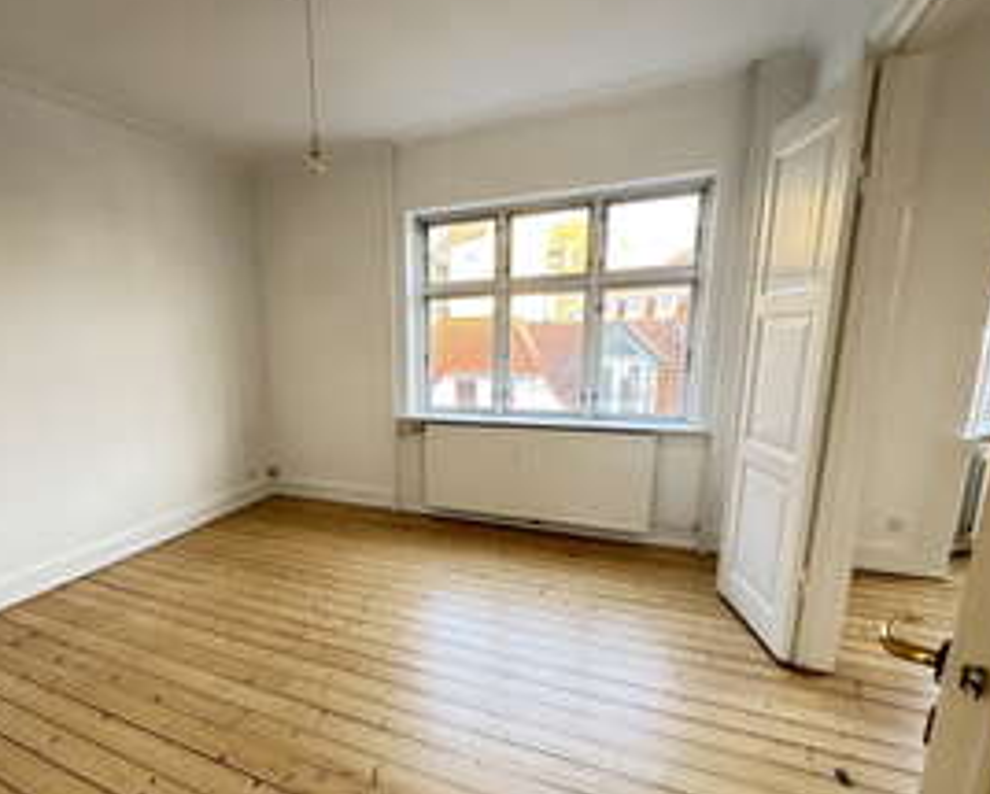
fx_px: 557
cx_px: 371
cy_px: 458
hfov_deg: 81.7
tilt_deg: -12.5
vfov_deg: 70.5
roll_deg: +2.3
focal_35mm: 19
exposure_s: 1/85
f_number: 2.2
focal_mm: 2.22
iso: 320
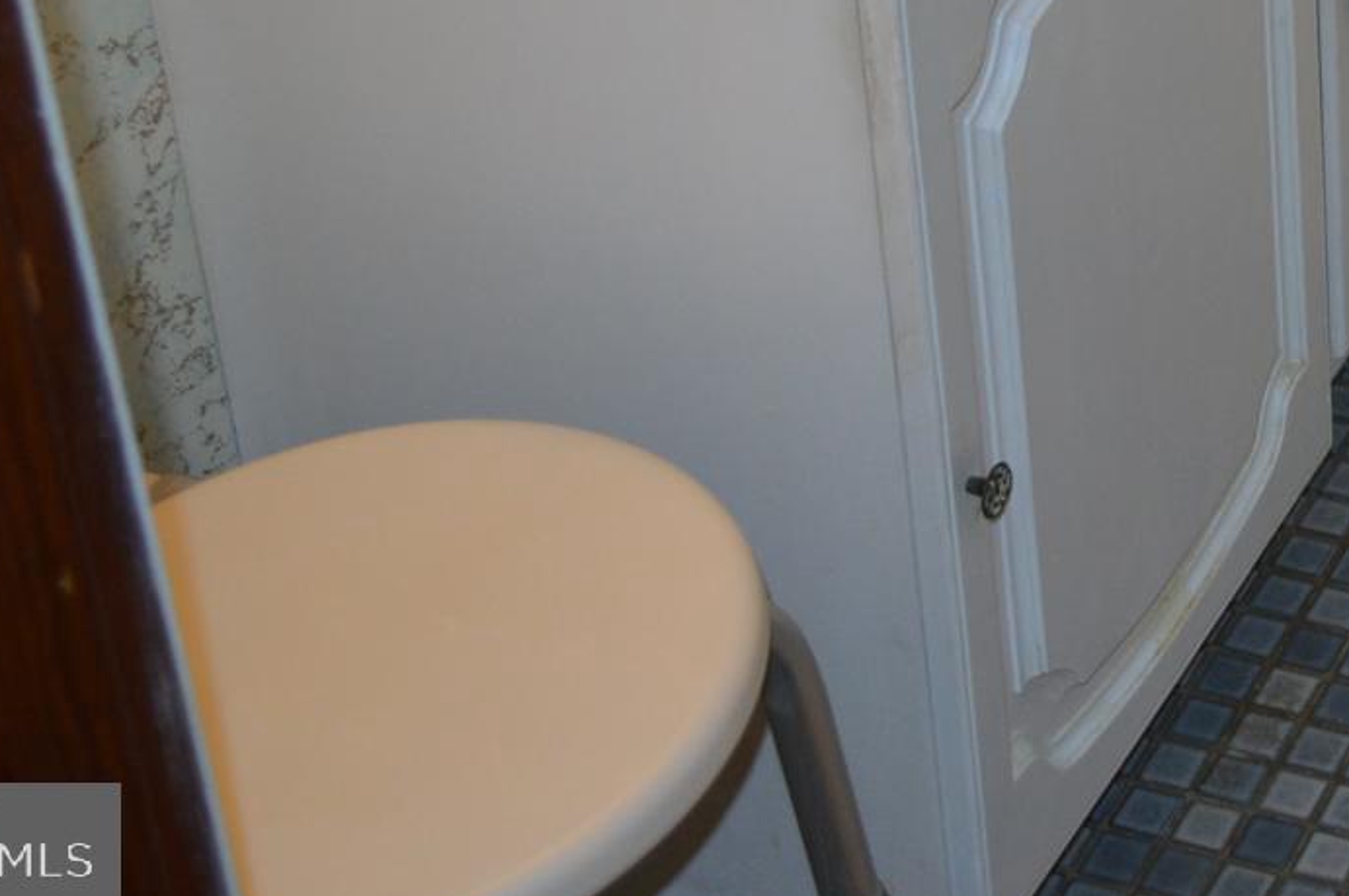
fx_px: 2994
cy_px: -405
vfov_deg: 15.8
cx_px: 1689
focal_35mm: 80
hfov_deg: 22.9
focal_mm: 18
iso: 500
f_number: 3.5
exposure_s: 1/60
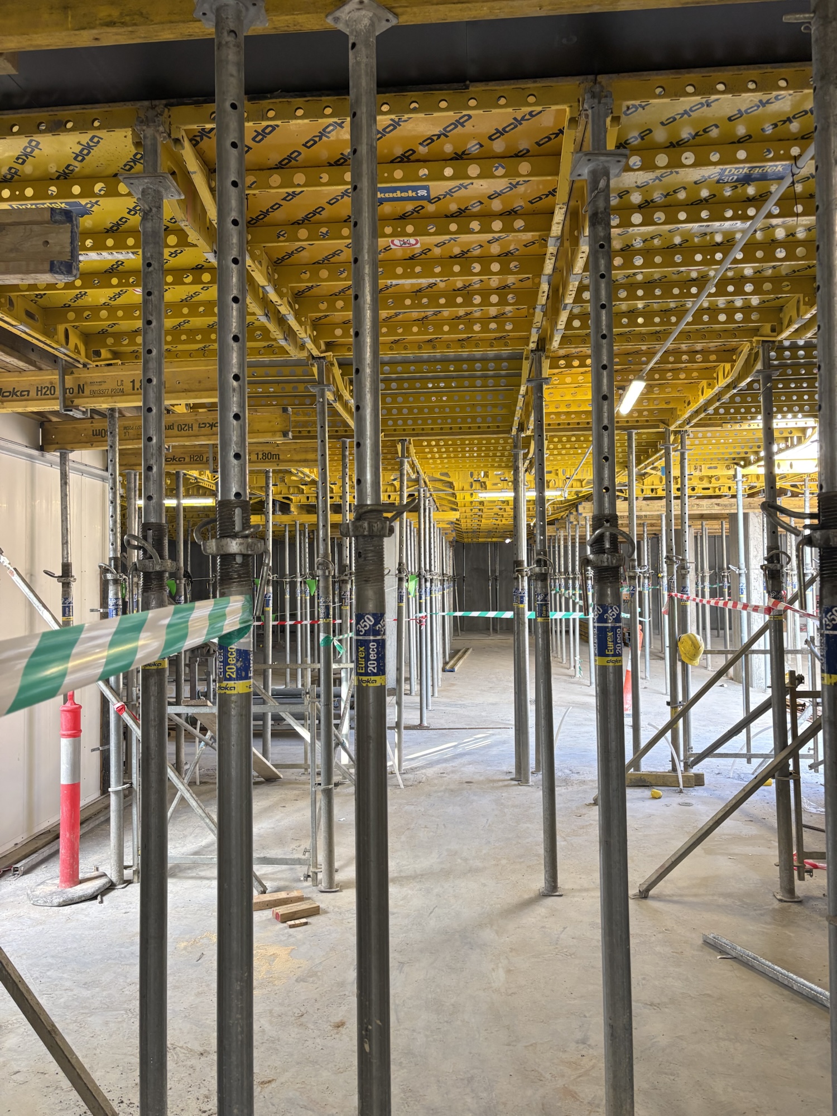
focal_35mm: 26
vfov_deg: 67.3
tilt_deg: -0.2
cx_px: 418
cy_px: 558
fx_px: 838
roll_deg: +1.5
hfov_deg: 53.1
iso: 125
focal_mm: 5.96
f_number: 1.6
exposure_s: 1/100
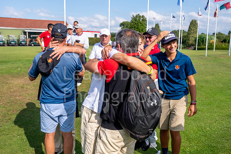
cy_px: 78
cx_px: 109
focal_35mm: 34
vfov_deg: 39.2
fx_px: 216
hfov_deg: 56.2
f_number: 6.3
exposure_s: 1/1000
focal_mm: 31.5
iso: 250
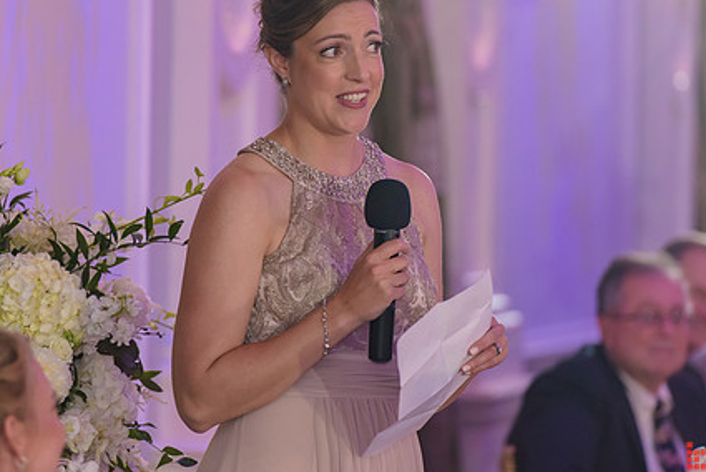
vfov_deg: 5.0
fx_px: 5357
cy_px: 207
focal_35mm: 273
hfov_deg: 7.5
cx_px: 322
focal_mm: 200
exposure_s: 1/125
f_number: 3.2
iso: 1600
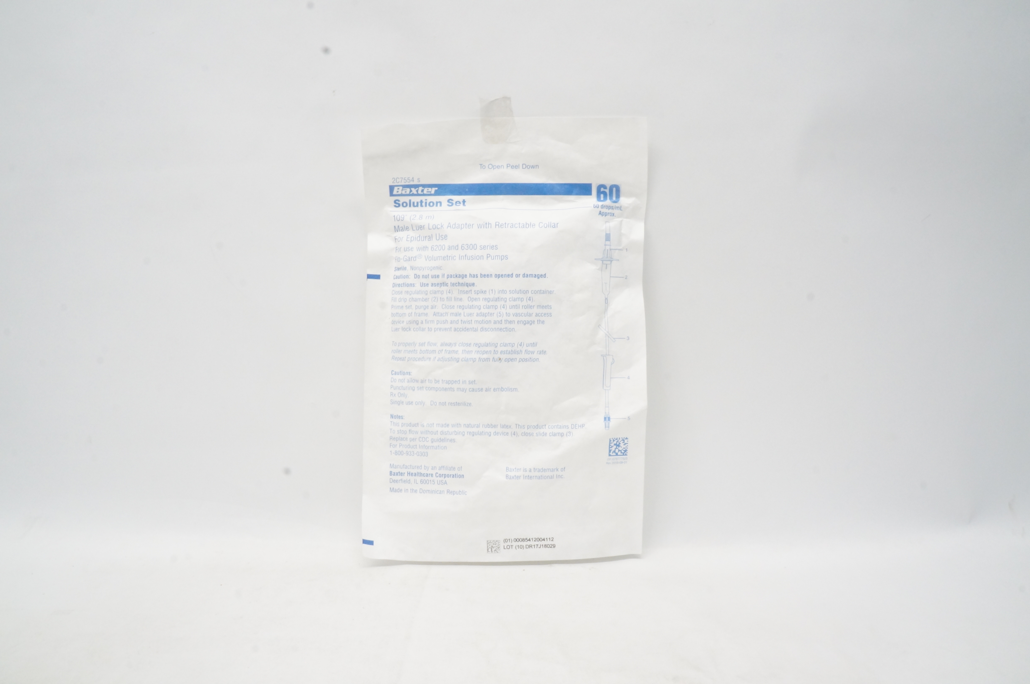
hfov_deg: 67.4
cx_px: 515
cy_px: 342
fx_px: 772
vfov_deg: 47.8
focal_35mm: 27
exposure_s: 1/15
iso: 1600
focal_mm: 18
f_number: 18
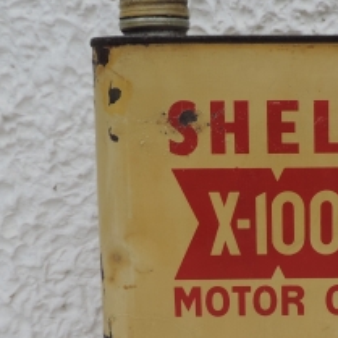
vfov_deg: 28.0
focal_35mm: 61
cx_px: 262
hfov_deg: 27.7
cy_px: 225
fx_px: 674
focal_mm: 4.3
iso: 80
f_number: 3
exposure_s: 1/320
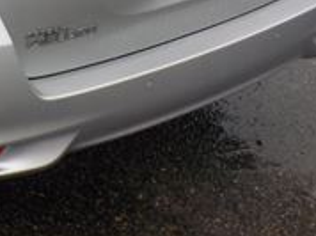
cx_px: -71
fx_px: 985
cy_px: -87
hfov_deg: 17.3
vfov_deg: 13.1
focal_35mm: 108
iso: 125
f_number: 3.3
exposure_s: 1/250
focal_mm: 4.1
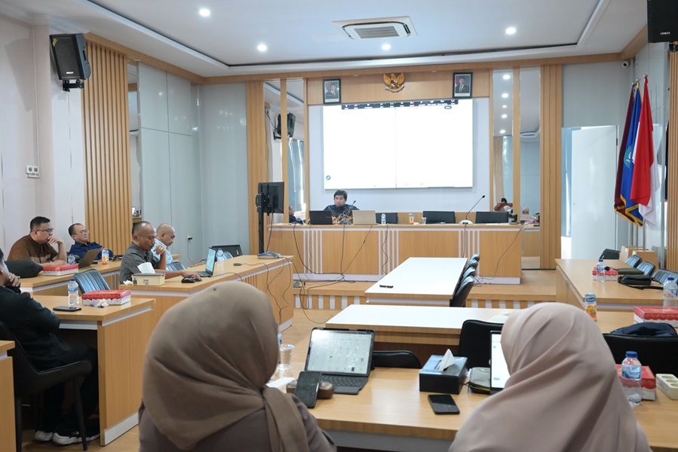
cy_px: 226
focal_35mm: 34
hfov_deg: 56.5
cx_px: 339
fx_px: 631
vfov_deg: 39.4
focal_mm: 33.5
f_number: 6.3
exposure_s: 1/60
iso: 8000
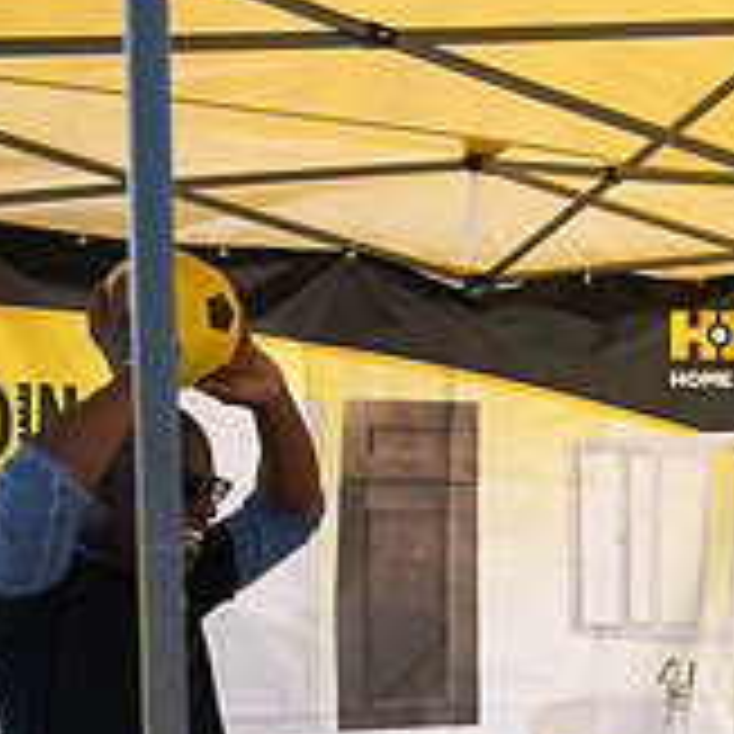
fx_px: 2255
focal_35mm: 94
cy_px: 768
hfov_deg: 17.7
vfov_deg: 17.9
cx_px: 851
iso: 250
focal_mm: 31
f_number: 4
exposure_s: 1/1600
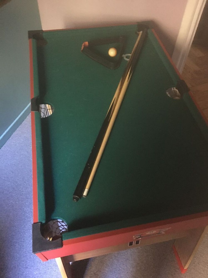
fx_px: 232
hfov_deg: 48.2
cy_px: 139
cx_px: 104
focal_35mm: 29
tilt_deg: -52.3
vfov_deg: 61.7
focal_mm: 4.15
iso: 160
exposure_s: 1/4
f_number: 2.2
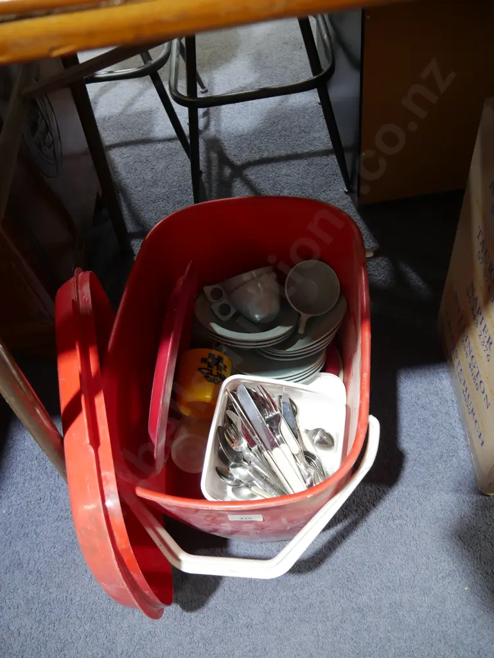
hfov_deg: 49.8
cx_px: 247
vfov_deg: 63.4
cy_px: 329
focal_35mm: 28
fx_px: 532
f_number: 3.5
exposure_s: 1/60
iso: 640
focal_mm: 14
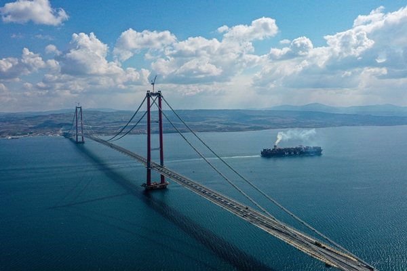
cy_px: 136
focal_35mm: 28
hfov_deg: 65.5
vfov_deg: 46.4
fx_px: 317
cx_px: 204
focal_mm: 10.26
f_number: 5.6
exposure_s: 1/2000
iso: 200
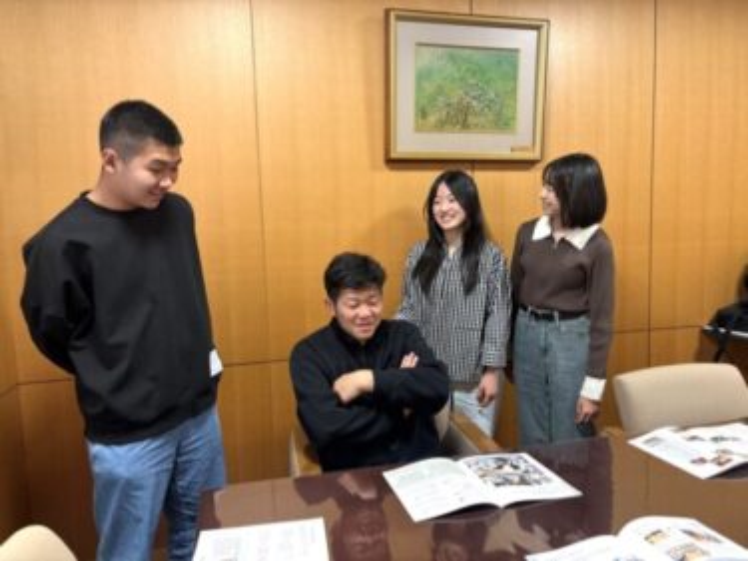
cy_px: 280
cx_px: 374
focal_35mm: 26
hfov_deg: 67.3
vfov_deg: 53.0
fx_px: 562
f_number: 1.6
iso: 160
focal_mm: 5.96
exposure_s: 1/50
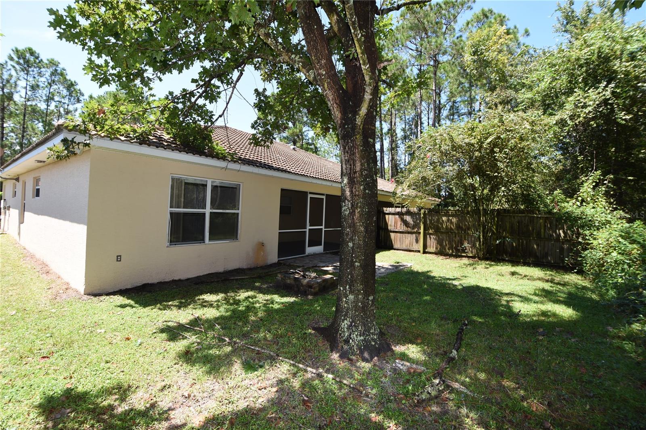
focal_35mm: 15
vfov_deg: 77.3
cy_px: 215
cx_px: 323
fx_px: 269
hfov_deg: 100.4
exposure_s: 1/125
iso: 100
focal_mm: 10
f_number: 5.6
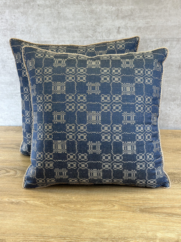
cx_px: 90
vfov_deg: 39.7
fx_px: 335
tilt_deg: -18.6
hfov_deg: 30.3
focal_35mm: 48
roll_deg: +2.3
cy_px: 121
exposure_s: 1/120
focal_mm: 6.86
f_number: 1.78
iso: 100
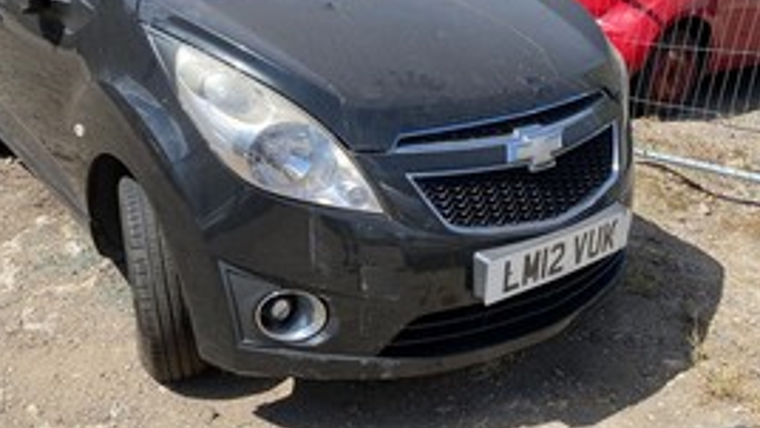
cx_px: 306
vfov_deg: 31.6
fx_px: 746
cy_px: 125
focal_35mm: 37
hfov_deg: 53.6
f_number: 1.8
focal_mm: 4.25
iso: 32
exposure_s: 1/1866
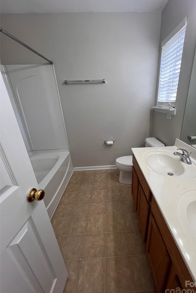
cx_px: 114
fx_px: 114
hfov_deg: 80.6
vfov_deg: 104.2
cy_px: 150
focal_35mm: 14
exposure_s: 1/120
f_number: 1.8
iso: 160
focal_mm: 1.57
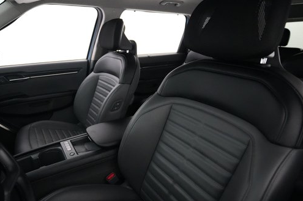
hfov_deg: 78.0
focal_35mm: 22
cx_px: 125
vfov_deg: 57.1
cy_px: 108
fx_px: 185
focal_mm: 17
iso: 12800
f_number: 2.8
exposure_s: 1/160
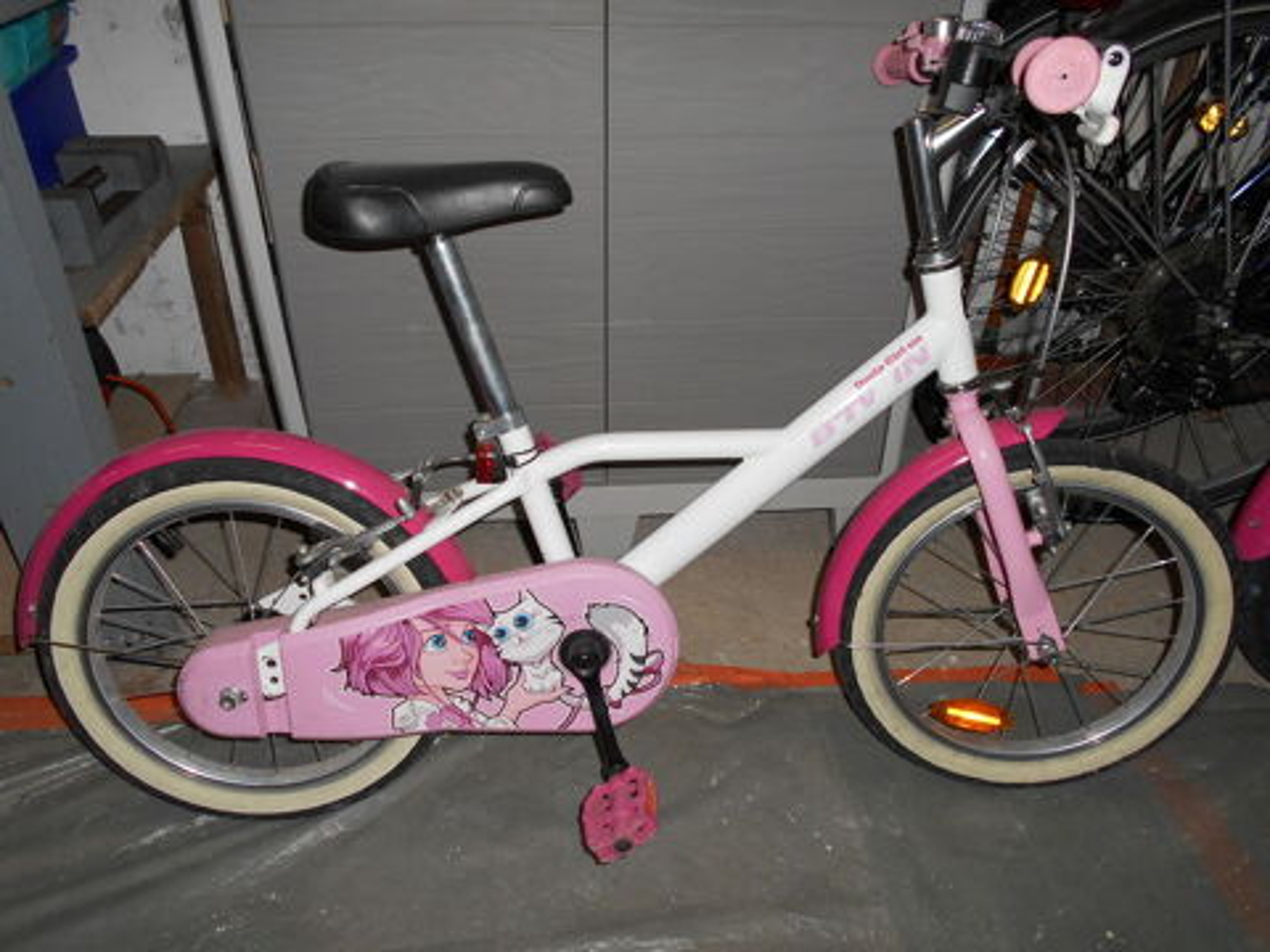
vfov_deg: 53.1
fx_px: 954
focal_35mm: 26
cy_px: 476
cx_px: 635
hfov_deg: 67.3
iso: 80
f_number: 3.2
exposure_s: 1/25
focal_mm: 4.6
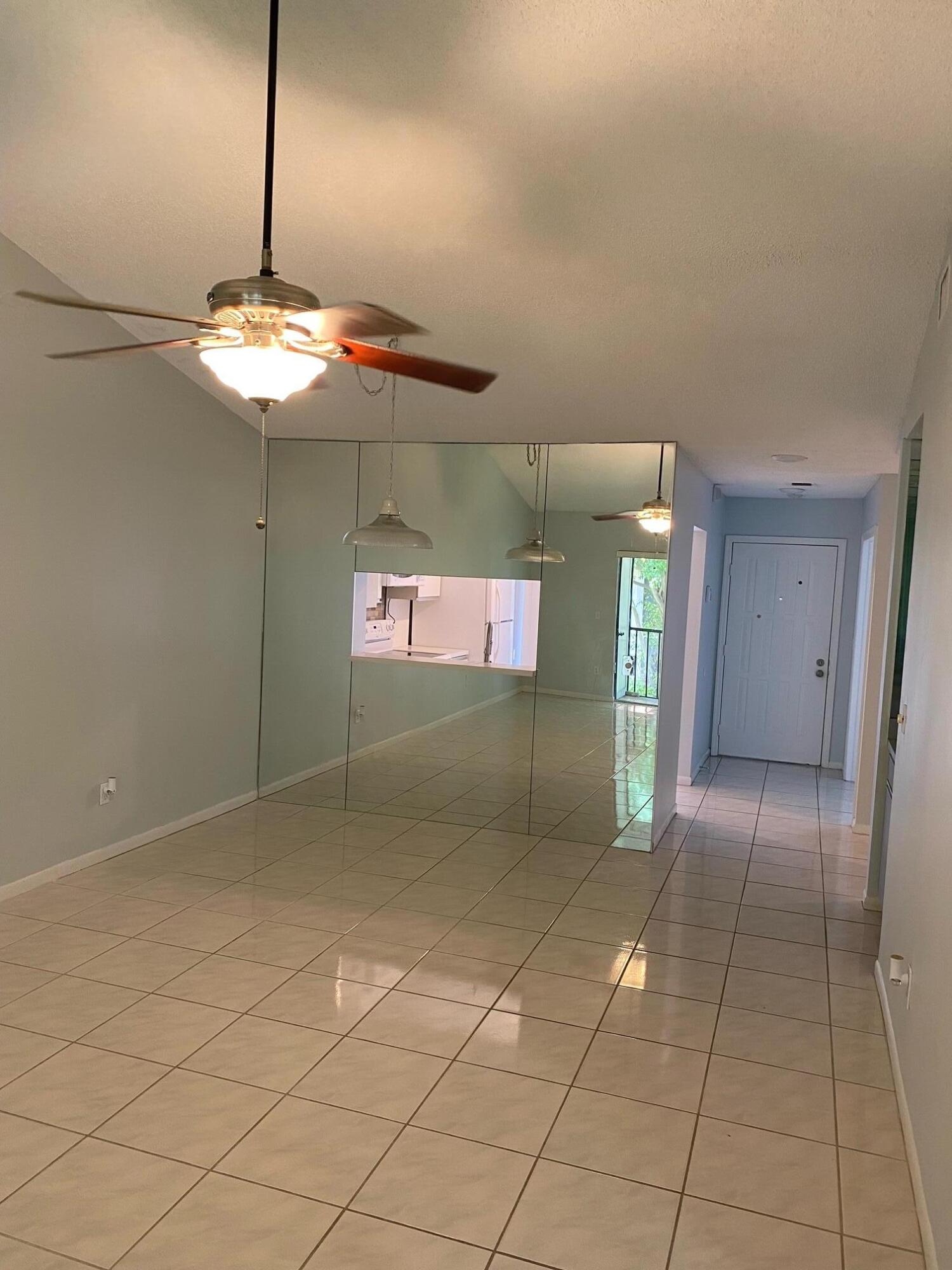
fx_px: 953
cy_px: 635
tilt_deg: -2.1
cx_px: 476
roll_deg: -2.5
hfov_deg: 53.1
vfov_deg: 67.3
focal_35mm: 26
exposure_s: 1/60
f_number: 1.8
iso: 125
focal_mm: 4.25
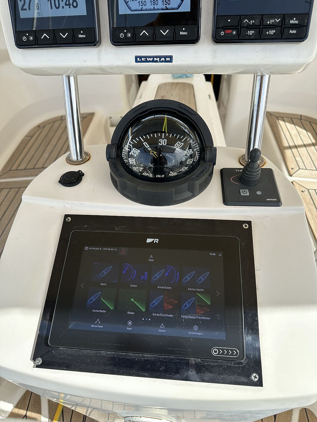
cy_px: 211
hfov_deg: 56.8
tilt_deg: -47.2
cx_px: 158
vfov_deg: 71.6
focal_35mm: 24
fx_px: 293
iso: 80
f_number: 1.78
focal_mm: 6.86
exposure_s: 1/1949
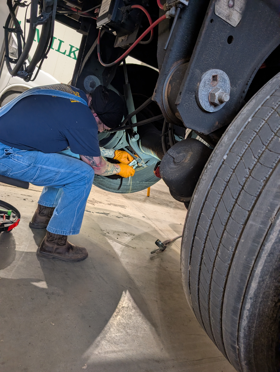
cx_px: 140
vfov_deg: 71.5
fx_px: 258
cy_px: 186
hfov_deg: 56.9
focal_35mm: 24
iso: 118
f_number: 1.68
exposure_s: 1/43.8
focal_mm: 6.9
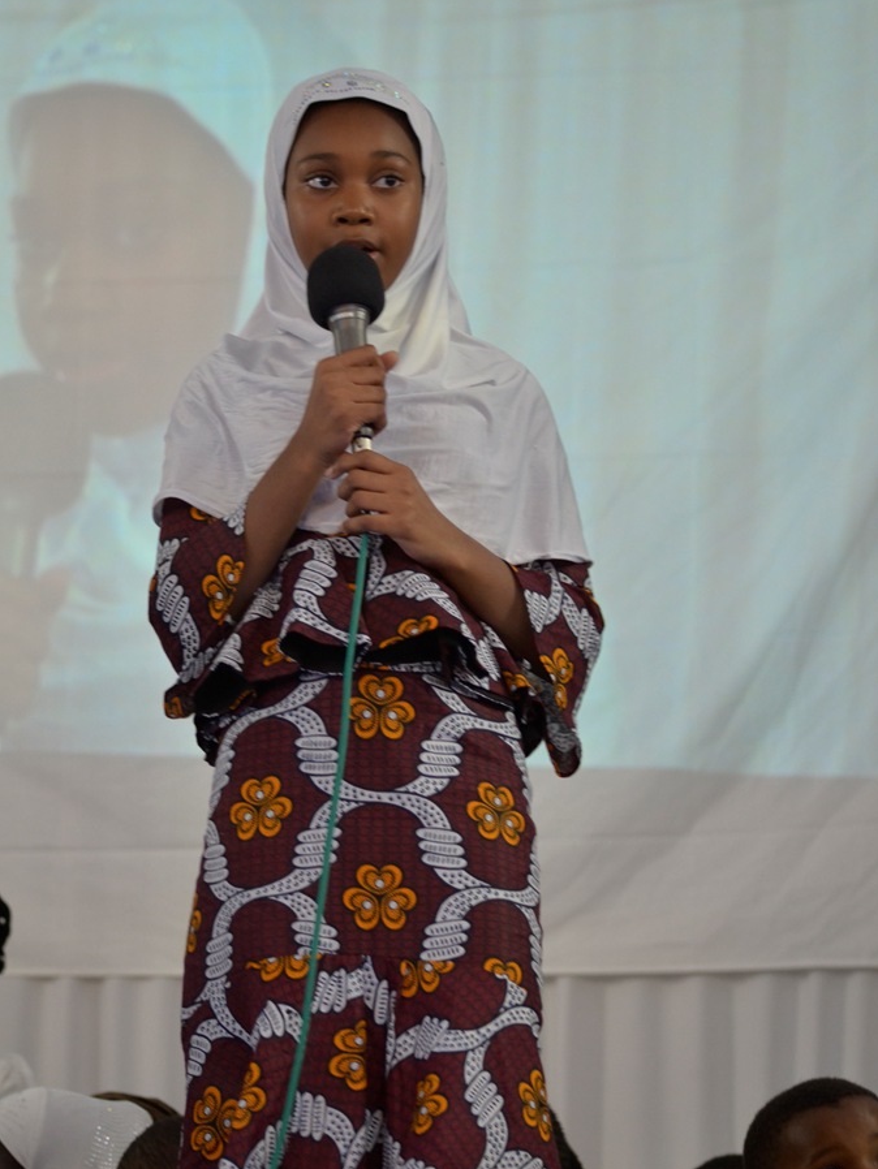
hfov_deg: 11.6
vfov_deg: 15.4
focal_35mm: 128
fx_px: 4327
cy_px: 633
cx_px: 440
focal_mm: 78
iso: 640
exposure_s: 1/50
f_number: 4
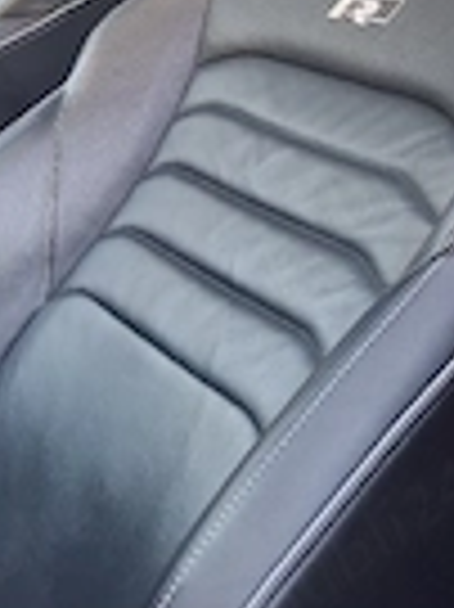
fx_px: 1191
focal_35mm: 68
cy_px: -126
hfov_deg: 21.5
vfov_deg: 25.6
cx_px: 144
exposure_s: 1/100
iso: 250
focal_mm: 5.54
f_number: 1.8
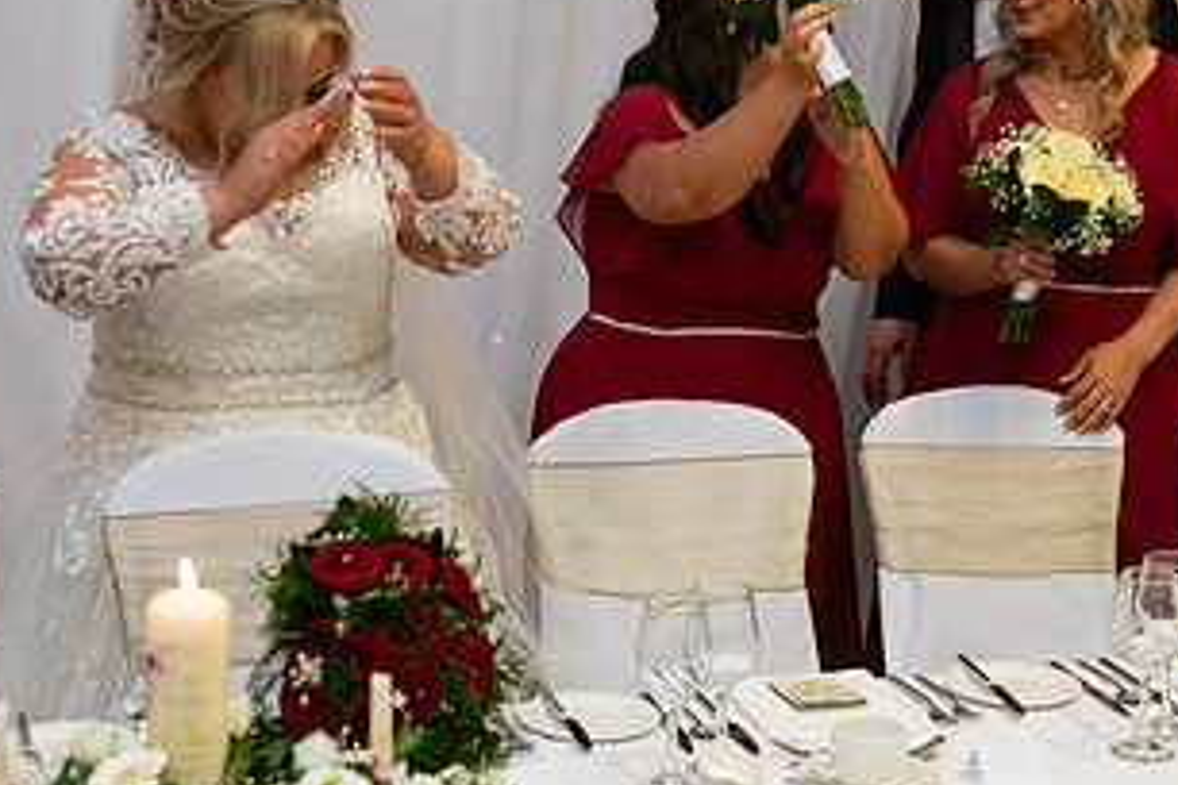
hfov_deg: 28.1
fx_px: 2356
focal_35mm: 72
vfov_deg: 18.9
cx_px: 627
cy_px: 256
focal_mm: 38
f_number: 3.5
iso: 800
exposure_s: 1/160
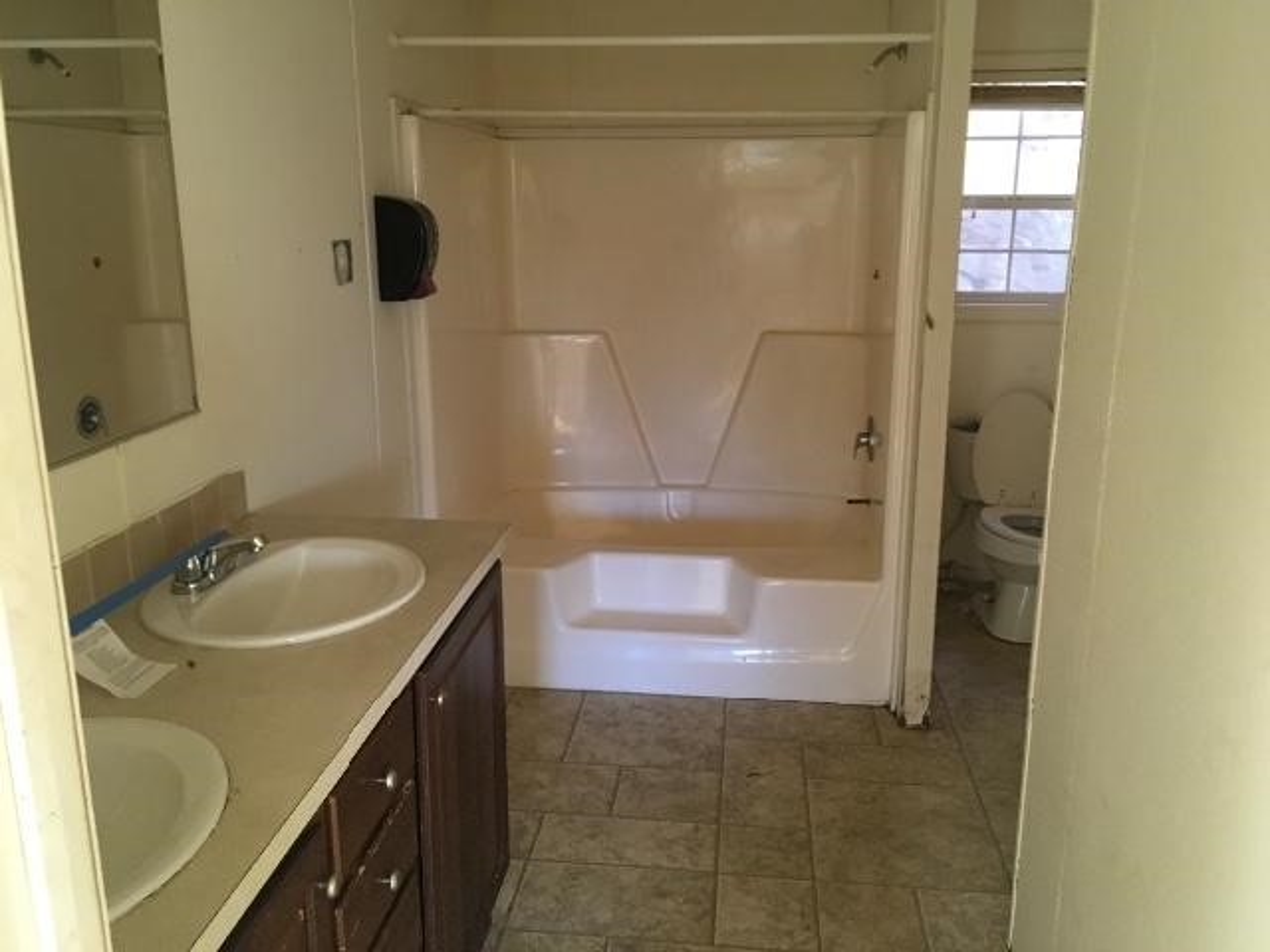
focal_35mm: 29
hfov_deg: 61.7
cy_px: 476
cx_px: 635
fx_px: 1064
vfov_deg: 48.2
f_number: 2.2
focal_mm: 4.15
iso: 100
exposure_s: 1/30
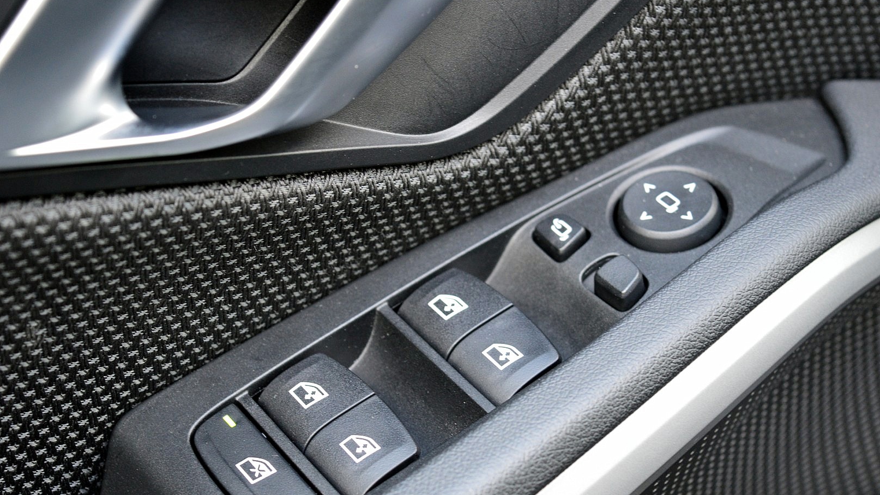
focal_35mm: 79
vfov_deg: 15.3
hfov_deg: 26.8
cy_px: 288
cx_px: 442
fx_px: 1843
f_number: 5.6
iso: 800
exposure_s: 1/50
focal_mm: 50
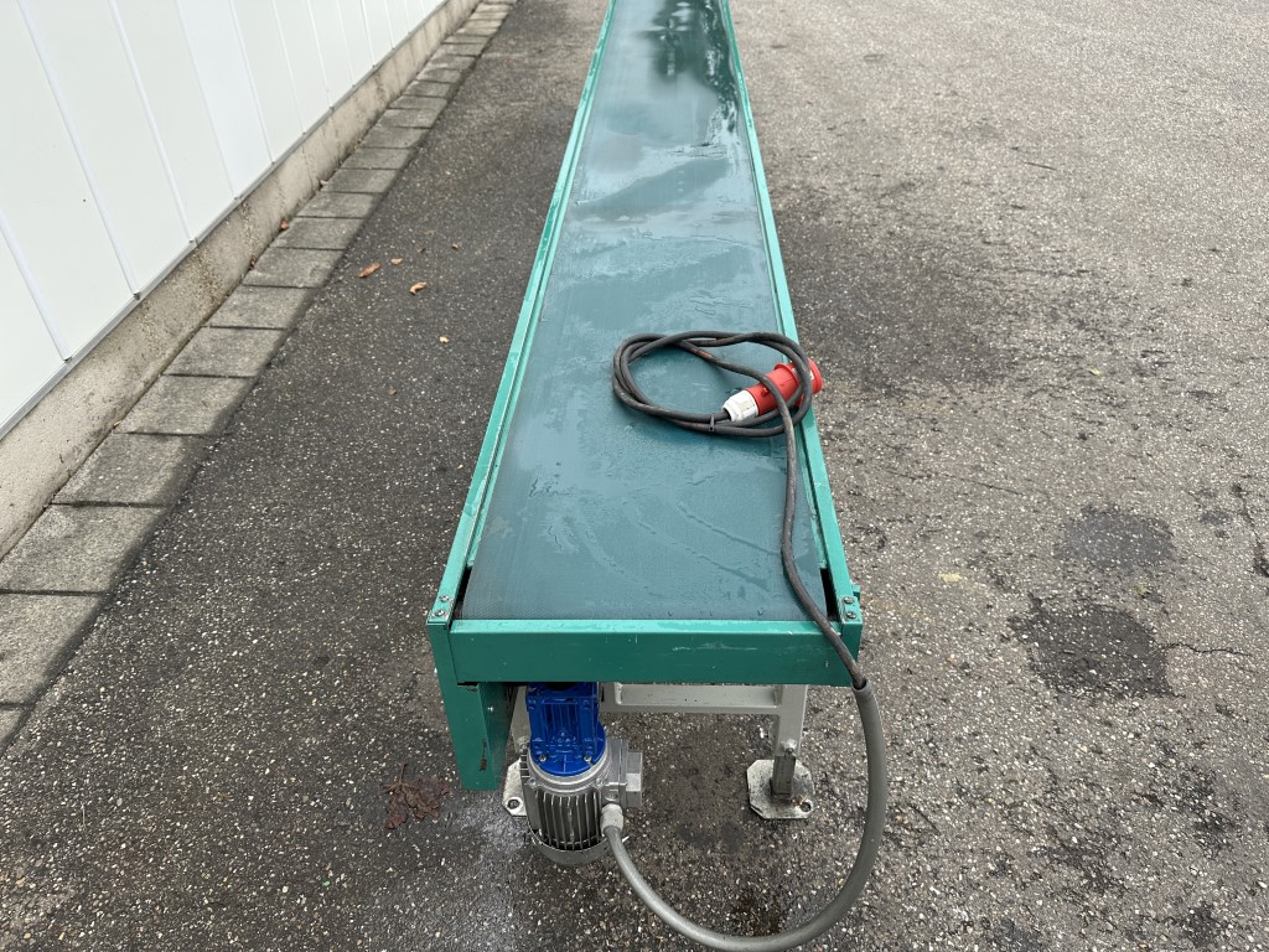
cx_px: 634
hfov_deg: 71.6
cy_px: 476
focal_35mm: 24
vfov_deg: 56.8
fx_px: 880
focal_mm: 6.86
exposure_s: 1/555
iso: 80
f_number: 1.78
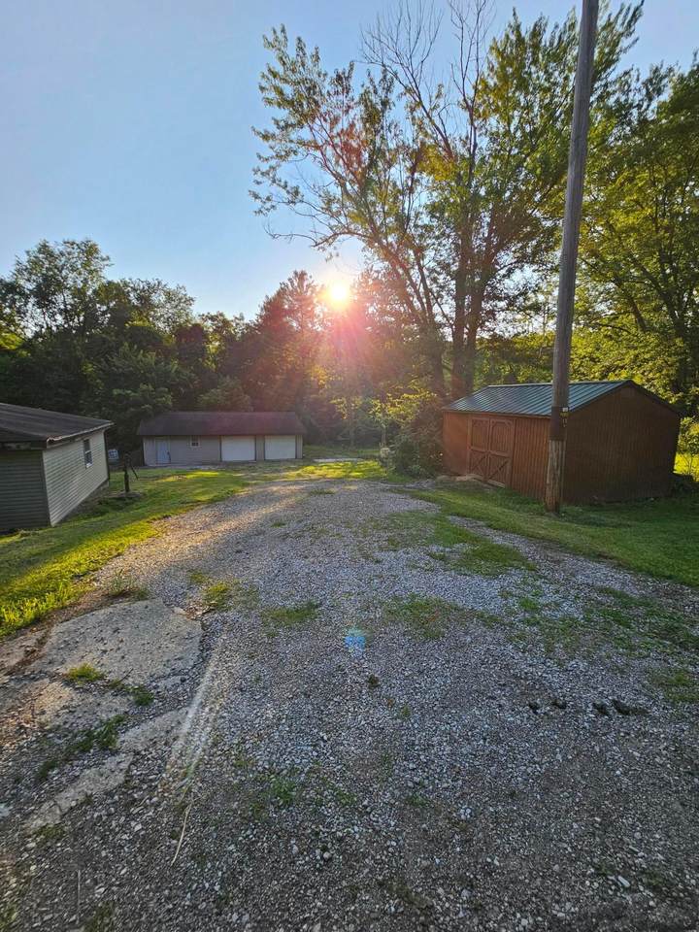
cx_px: 350
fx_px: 350
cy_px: 466
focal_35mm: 13
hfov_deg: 89.9
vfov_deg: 106.2
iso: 50
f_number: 2.2
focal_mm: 2.2
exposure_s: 1/1036
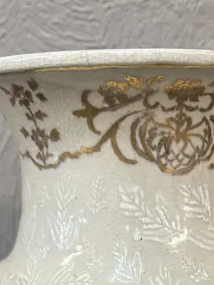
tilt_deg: -23.4
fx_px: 569
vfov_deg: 23.9
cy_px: 392
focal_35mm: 69
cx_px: 158
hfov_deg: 21.1
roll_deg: +0.5
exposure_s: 1/50
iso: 125
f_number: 1.78
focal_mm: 6.86
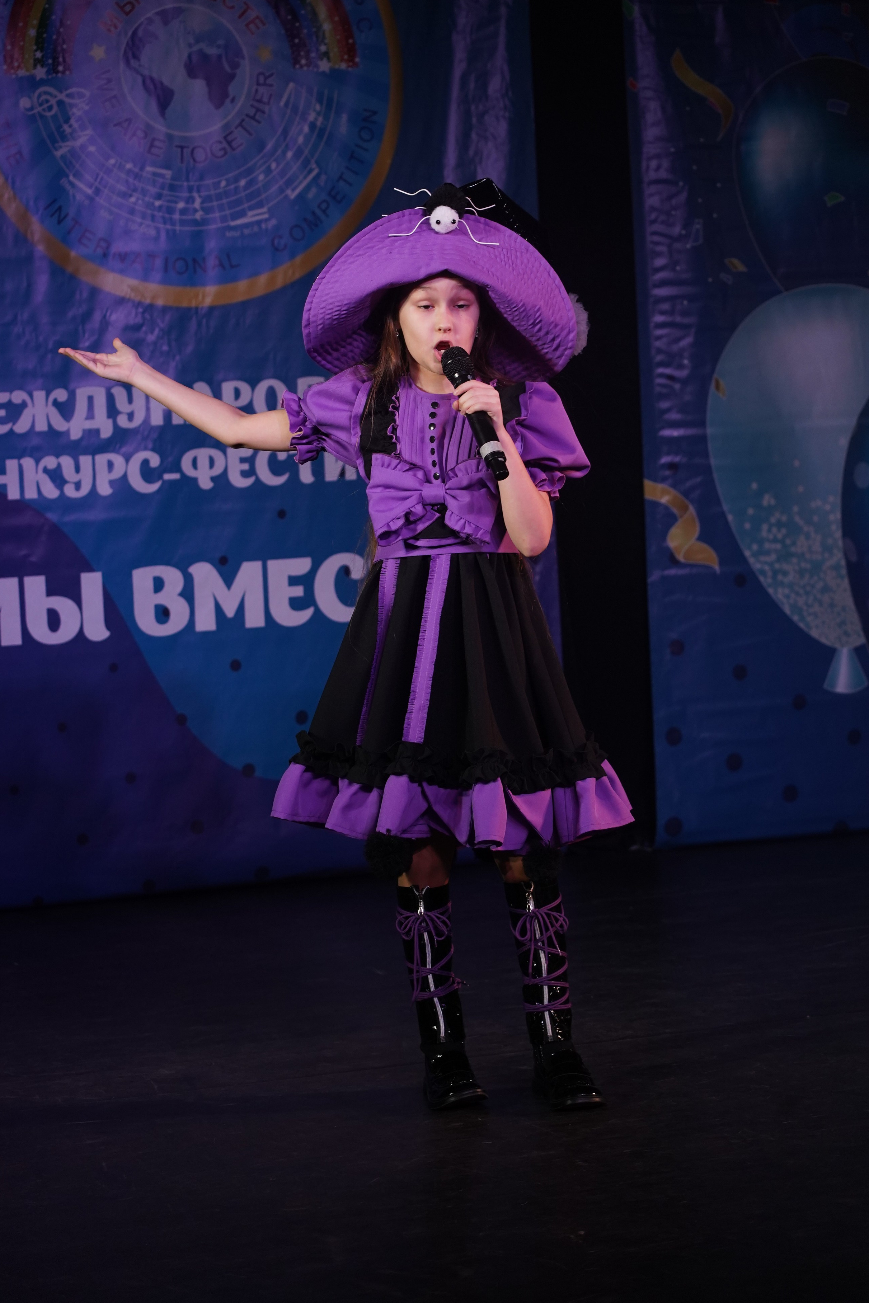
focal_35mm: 74
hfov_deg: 18.4
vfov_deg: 27.3
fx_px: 2679
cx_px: 424
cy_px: 622
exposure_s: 1/400
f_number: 4.5
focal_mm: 70
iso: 2000
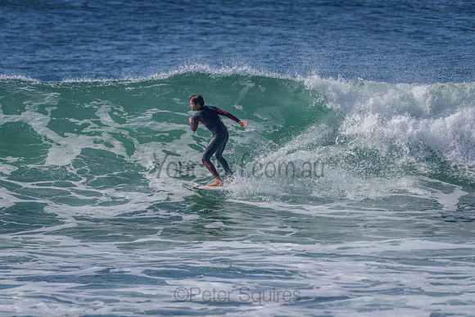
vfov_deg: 2.2
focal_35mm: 612
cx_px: 211
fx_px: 8082
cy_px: 165
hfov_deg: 3.4
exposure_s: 1/2000
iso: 180
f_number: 5.6
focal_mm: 500
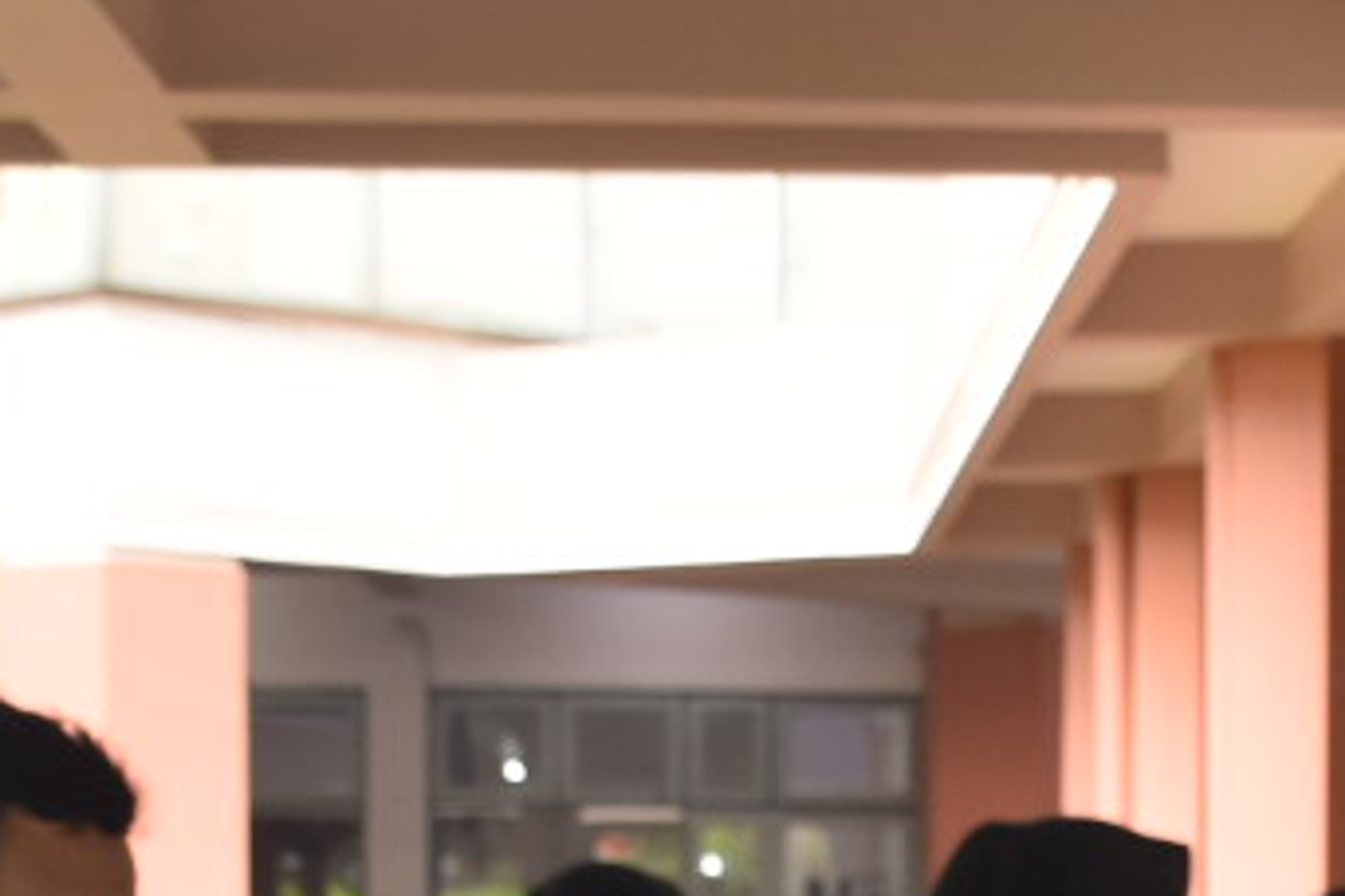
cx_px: 1321
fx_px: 4782
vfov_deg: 10.3
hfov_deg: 15.7
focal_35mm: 128
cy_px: 1442
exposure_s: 1/60
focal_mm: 18
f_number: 3.5
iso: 500
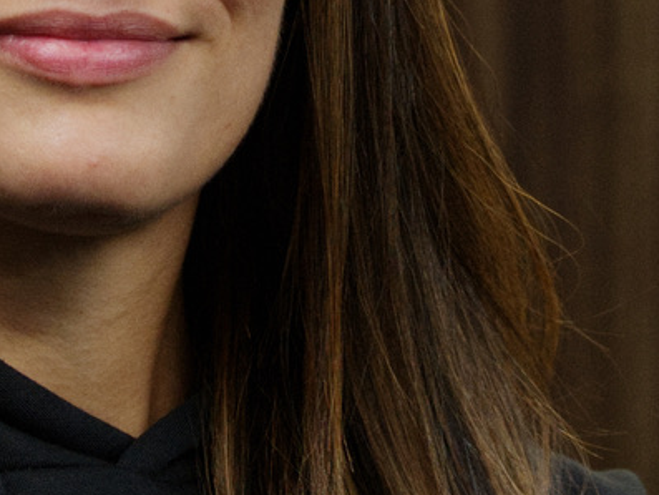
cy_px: -199
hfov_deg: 4.3
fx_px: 8775
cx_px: 224
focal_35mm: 461
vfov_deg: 3.2
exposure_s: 1/125
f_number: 2.8
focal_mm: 55
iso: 450
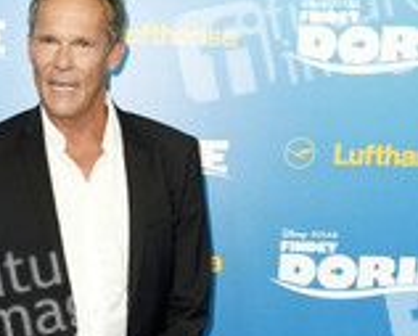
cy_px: 437
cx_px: 69
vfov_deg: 17.4
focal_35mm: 83
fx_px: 1029
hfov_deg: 22.6
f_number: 5.6
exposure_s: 1/250
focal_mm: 35
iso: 640
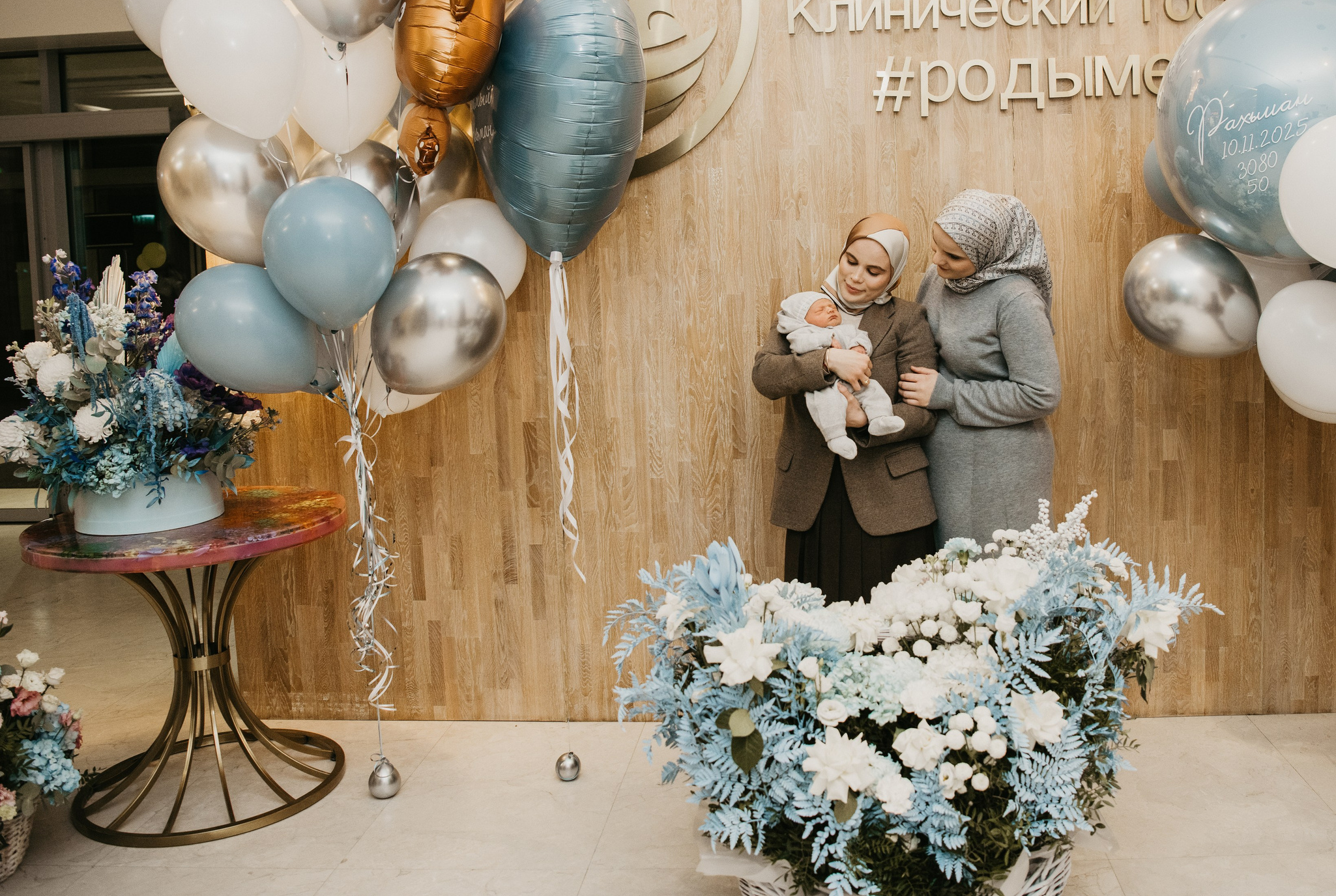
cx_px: 793
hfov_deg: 59.7
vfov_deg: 42.3
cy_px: 354
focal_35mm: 31
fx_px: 1153
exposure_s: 1/160
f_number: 4
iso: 640
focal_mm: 24
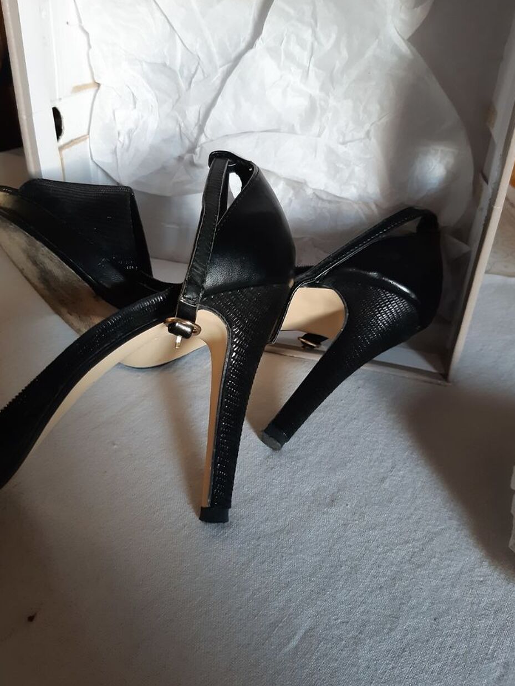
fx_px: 555
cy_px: 331
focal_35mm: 28
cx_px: 259
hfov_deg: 49.8
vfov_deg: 63.4
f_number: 1.7
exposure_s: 1/50
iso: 320
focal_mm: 3.92
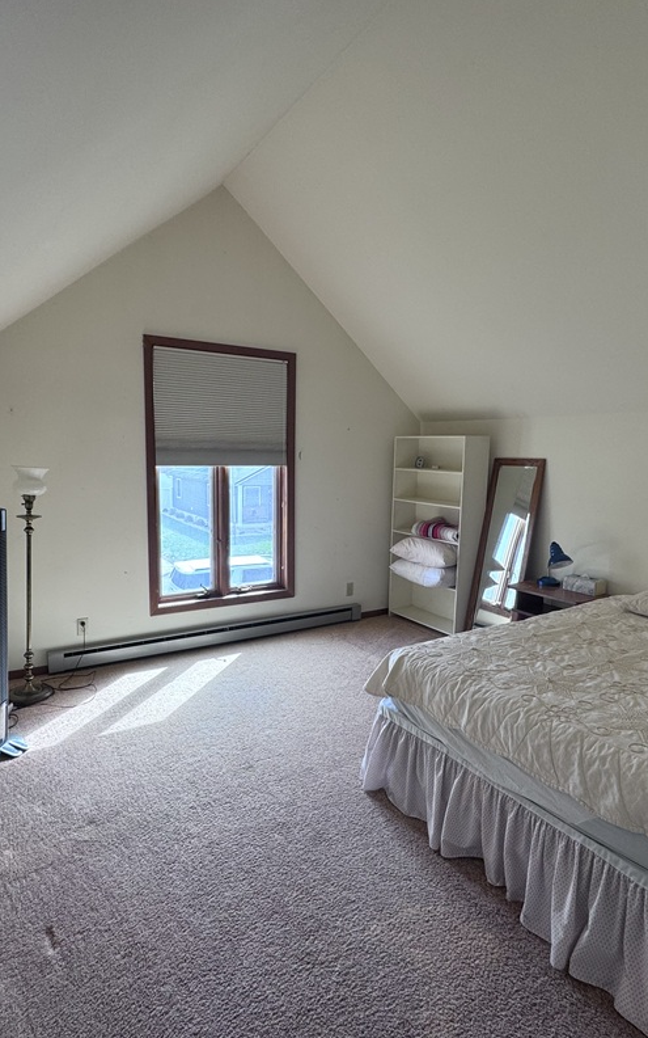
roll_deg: -1.2
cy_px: 518
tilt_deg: -7.2
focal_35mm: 20
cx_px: 333
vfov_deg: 85.1
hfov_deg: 59.6
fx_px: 565
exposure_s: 1/99
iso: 80
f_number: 2.2
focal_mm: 2.22
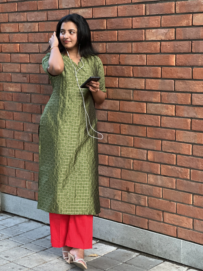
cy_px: 136
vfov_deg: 25.3
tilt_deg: -7.3
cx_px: 102
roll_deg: +0.4
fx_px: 602
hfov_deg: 19.1
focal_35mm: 77
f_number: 2.8
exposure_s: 1/26
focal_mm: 9
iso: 400
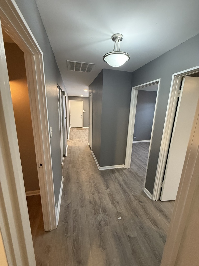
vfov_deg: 102.1
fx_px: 107
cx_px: 100
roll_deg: -1.5
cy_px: 133
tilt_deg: -12.3
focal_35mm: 14
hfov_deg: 85.7
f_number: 2.2
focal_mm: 2.22
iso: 500
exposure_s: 1/60
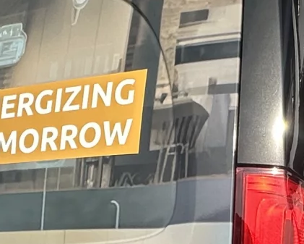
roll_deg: -1.2
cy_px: 379
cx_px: 116
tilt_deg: -7.4
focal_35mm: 83
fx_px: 747
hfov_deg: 23.0
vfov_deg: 16.6
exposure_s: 1/1159
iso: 50
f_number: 2.2
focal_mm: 2.22
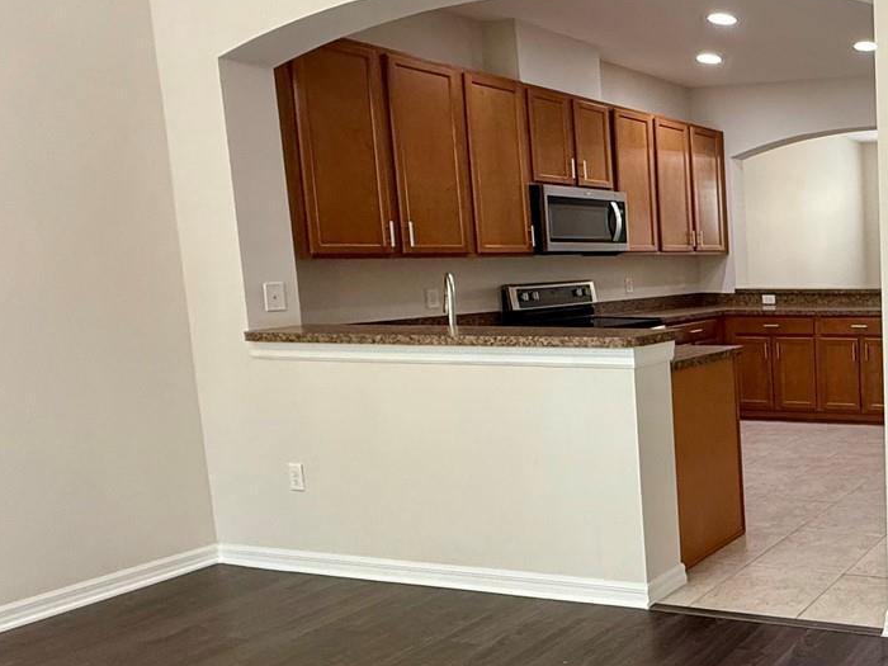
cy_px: 343
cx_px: 989
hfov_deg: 43.3
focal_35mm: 32
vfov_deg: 44.2
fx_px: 821
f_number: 2.2
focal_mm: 2.22
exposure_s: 1/60
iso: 250
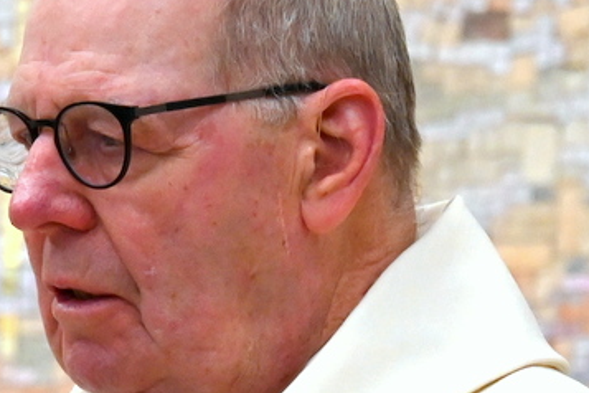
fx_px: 14675
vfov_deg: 1.5
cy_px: 594
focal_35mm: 897
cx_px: -139
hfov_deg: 2.3
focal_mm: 200
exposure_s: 1/200
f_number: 6.3
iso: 2800
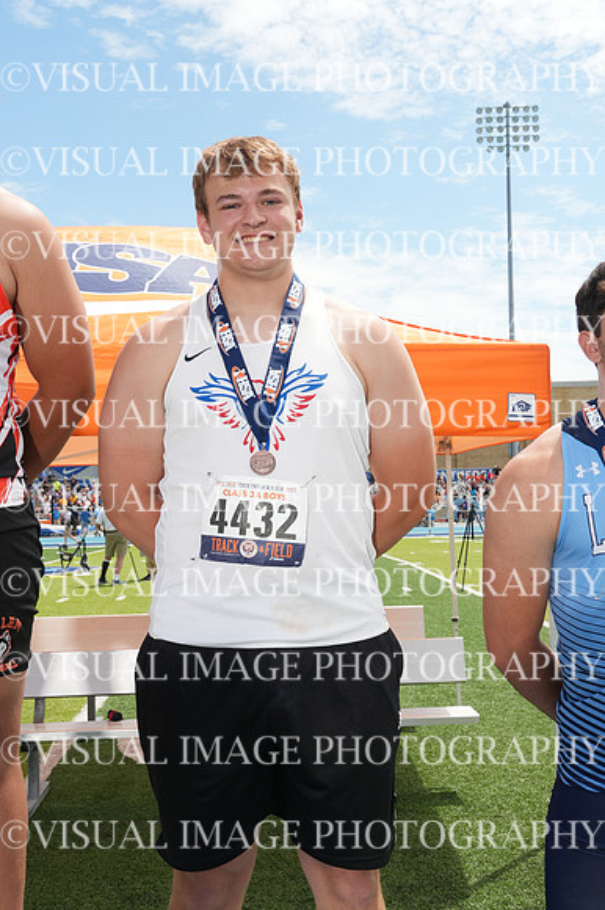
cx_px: 302
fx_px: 1173
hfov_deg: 28.9
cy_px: 455
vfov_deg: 42.3
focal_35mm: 46
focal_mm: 31
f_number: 8
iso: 100
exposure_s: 1/160
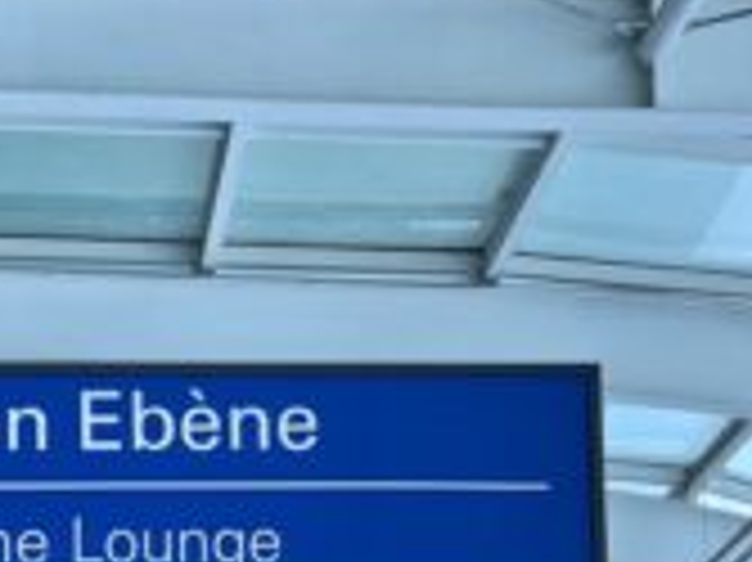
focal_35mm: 166
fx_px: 3604
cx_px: -18
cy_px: 499
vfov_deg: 8.9
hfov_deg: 11.8
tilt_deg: +12.4
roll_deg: +0.2
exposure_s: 1/122
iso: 50
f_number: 2.8
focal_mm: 9
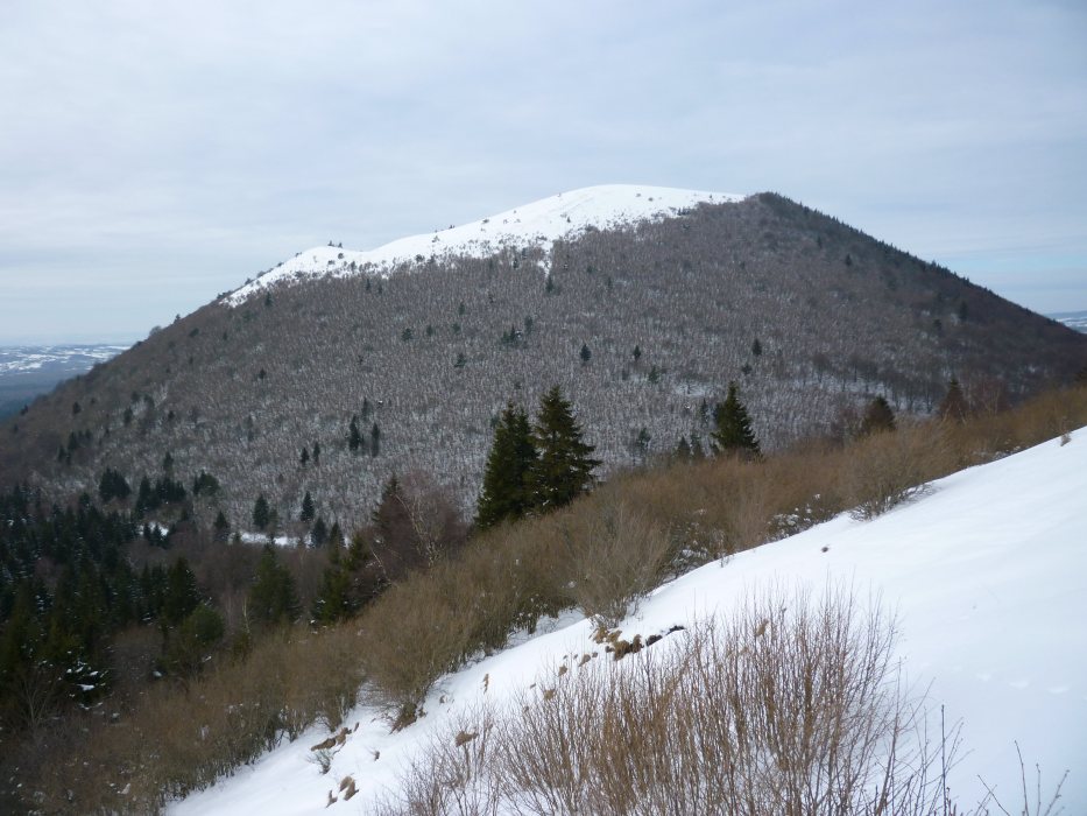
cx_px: 544
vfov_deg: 48.2
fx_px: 911
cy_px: 408
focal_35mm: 29
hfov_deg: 61.7
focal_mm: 5.2
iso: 80
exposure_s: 1/500
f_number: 4
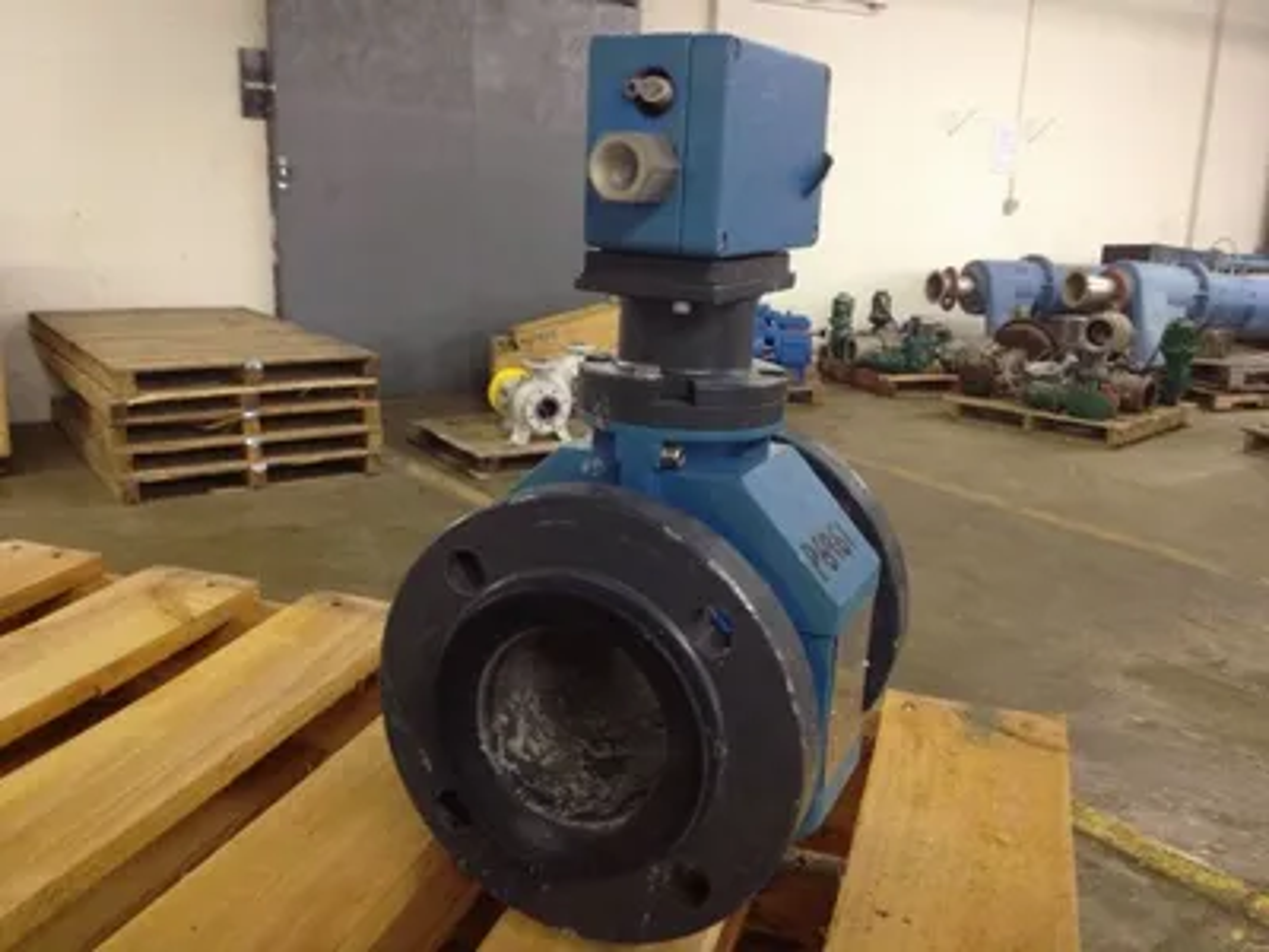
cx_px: 634
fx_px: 1283
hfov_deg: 52.6
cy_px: 476
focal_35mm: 35
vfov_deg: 40.7
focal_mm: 4.28
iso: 160
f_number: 2.4
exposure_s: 1/20
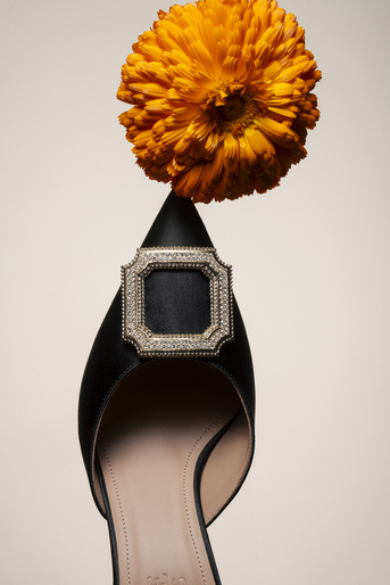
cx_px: 195
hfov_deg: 27.0
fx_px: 812
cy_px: 292
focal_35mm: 50
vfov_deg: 39.6
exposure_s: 1/200
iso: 200
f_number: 16
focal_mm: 50
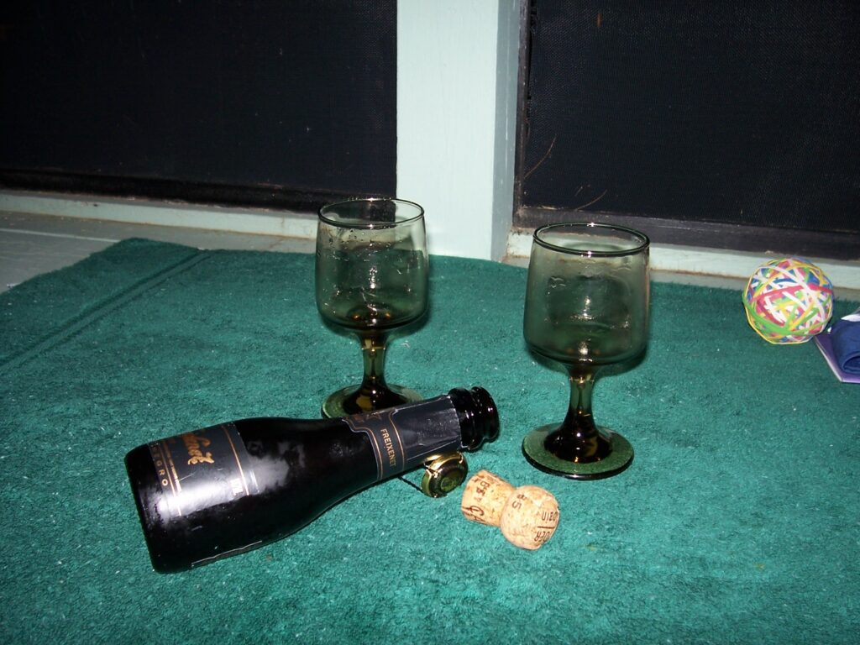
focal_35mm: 34
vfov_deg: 41.8
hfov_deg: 54.0
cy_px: 322
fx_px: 845
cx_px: 430
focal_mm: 5.6
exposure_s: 1/60
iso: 80
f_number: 2.7
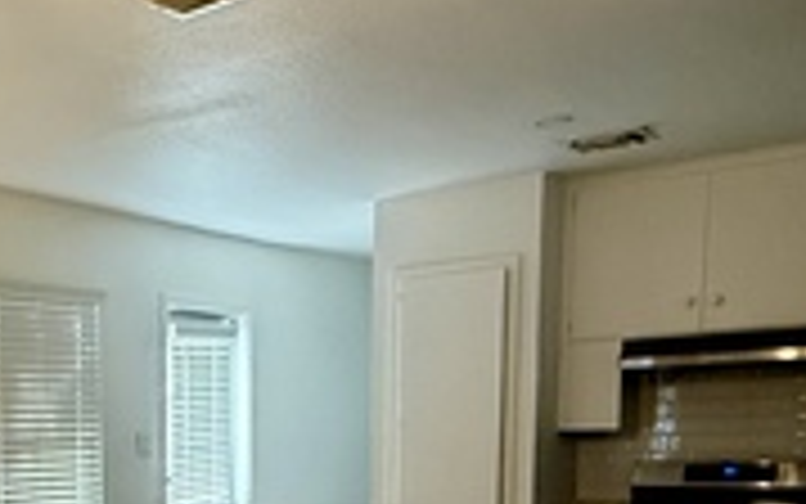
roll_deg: +2.0
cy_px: 590
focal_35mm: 53
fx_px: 1165
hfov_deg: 34.1
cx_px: -36
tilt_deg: -6.9
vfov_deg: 22.7
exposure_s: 1/120
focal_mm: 2.22
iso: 400
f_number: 2.2
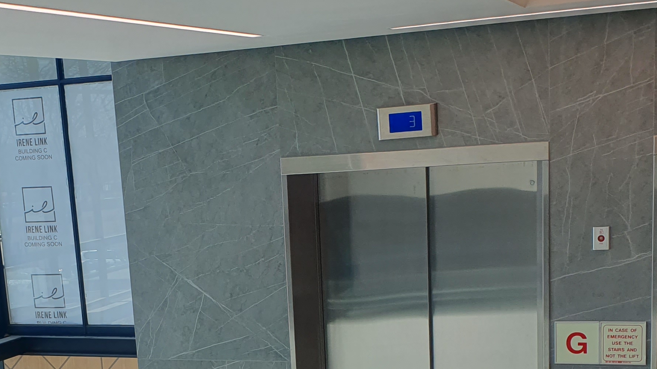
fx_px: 1115
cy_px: 393
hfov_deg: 32.7
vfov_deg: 18.2
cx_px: 260
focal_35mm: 64
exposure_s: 1/224
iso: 50
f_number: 2.4
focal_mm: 4.32
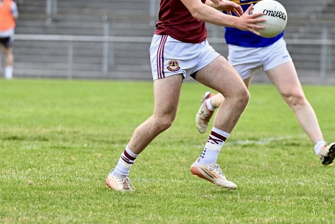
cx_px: 181
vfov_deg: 2.9
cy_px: 76
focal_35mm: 472
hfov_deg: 4.4
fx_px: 4393
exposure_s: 1/1250
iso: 2800
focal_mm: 280
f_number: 5.6
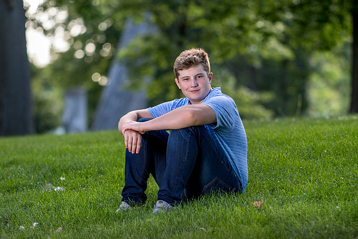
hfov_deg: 10.3
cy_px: 120
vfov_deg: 6.9
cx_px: 179
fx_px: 1989
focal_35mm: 200
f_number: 3.5
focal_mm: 200
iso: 250
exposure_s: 1/160
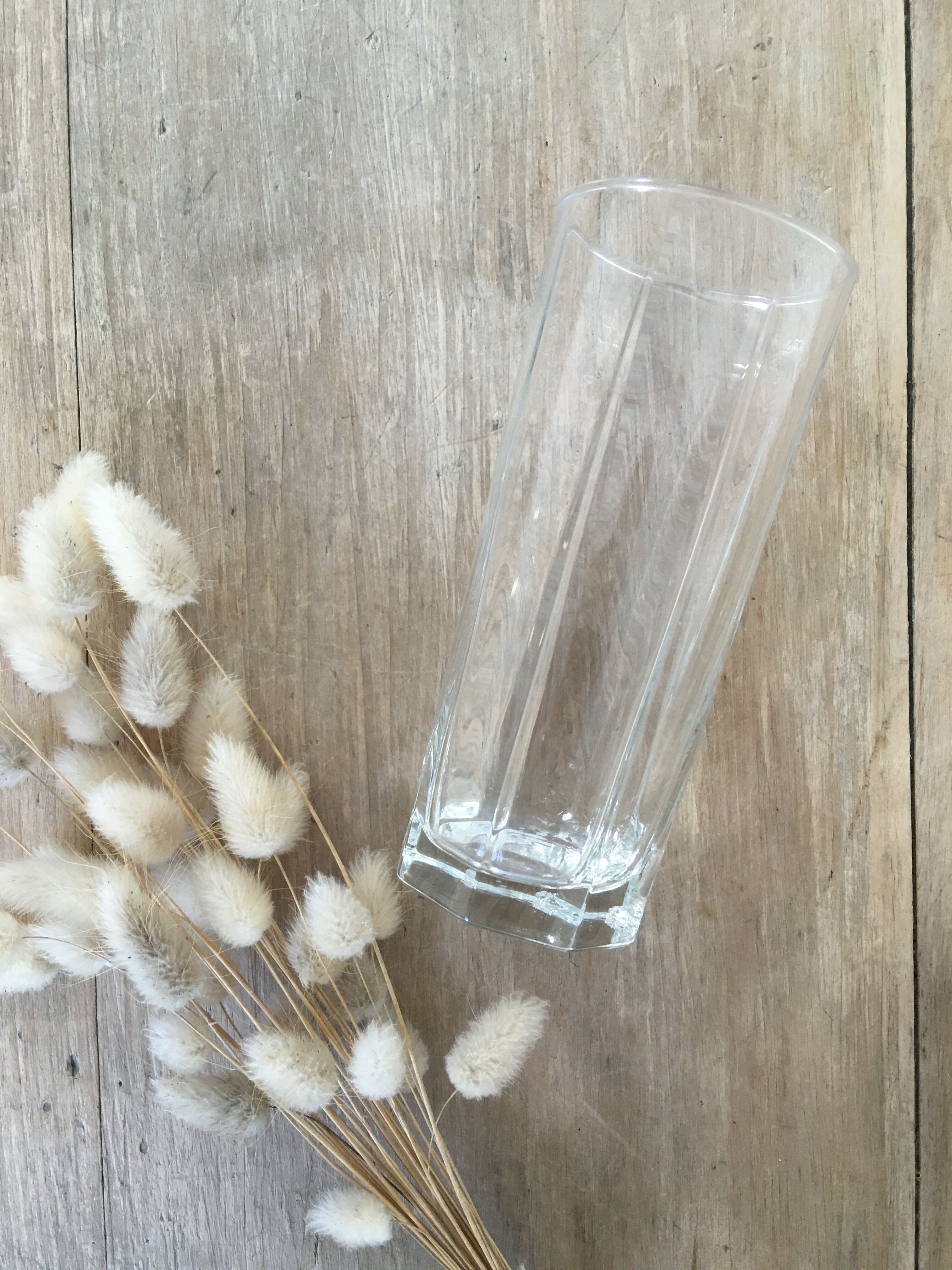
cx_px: 476
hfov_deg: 48.2
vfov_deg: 61.7
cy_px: 635
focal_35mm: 29
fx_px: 1063
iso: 64
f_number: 2.2
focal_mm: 4.15
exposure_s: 1/33
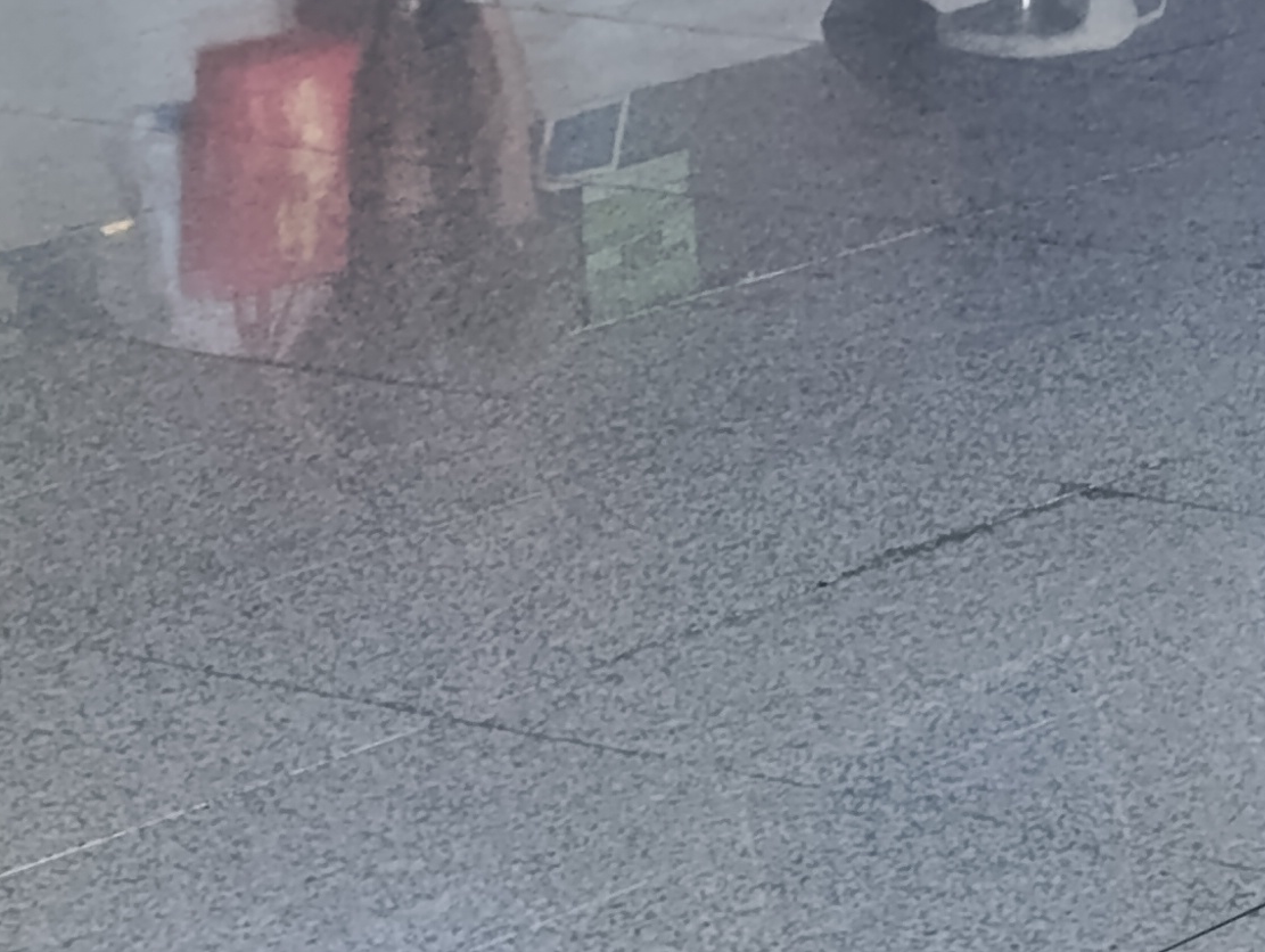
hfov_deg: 11.6
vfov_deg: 8.5
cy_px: -639
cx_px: 1200
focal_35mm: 169
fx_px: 6183
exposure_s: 1/50
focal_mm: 6.14
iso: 800
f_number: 1.6
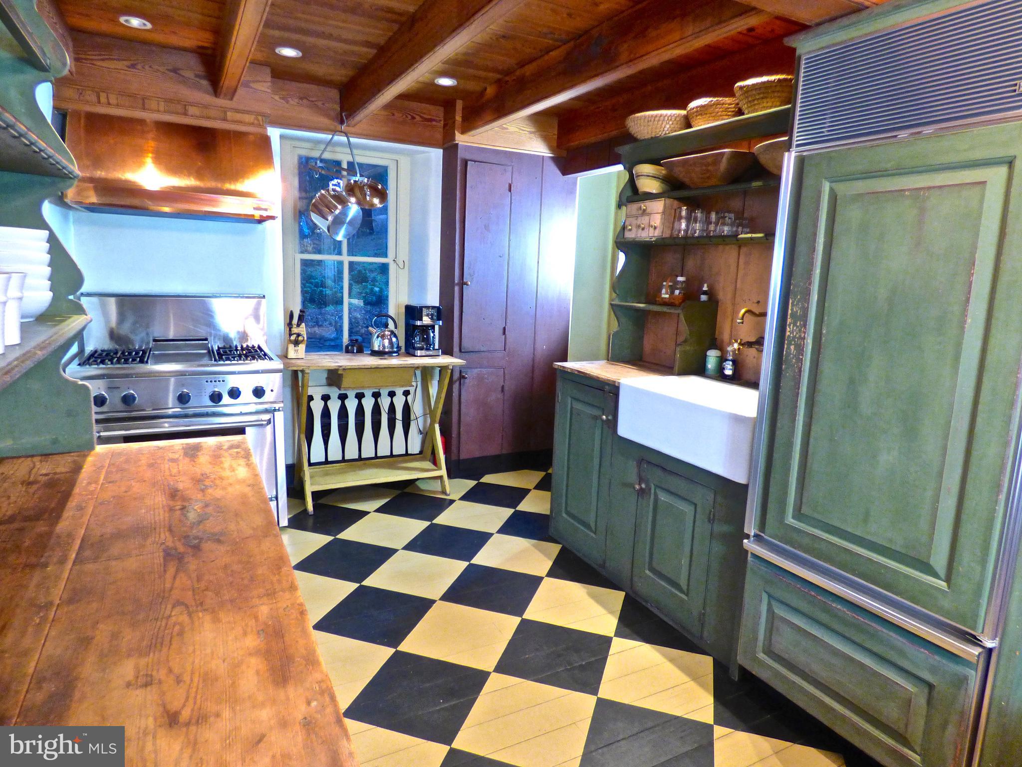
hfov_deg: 81.7
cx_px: 511
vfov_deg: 66.0
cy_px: 384
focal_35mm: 20
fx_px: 590
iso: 400
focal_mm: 3.58
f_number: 2.8
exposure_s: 1/15
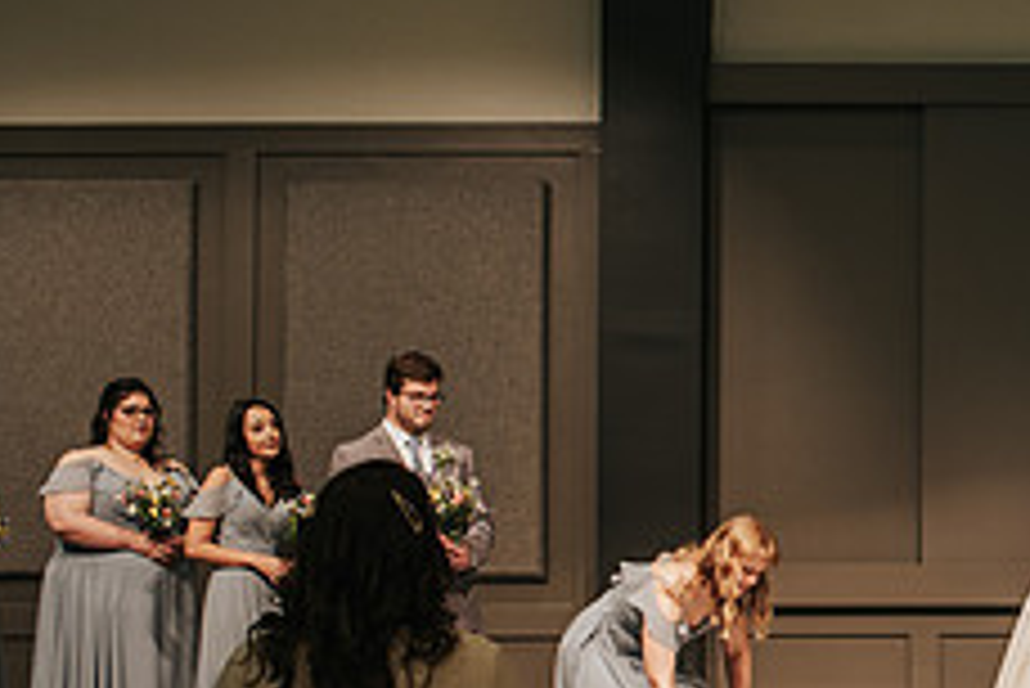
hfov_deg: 18.7
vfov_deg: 13.4
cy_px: 540
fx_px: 2920
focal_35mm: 102
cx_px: 1297
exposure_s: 1/125
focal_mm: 35
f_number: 3.2
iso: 720
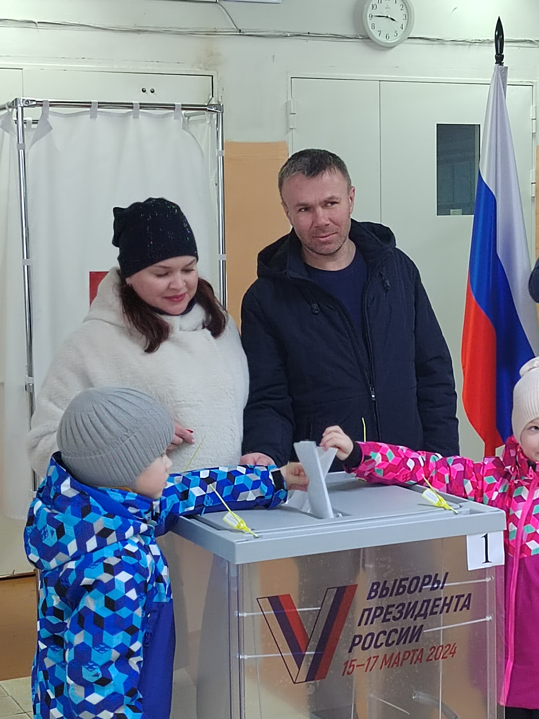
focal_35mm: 70
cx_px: 318
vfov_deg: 27.8
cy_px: 382
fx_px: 1453
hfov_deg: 21.0
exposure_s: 1/50
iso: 1597
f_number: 1.9
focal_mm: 5.52
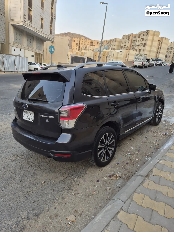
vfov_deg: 73.9
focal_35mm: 23
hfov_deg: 58.9
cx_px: 87
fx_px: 154
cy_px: 116
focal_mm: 5.4
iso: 32
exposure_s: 1/180
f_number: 1.8
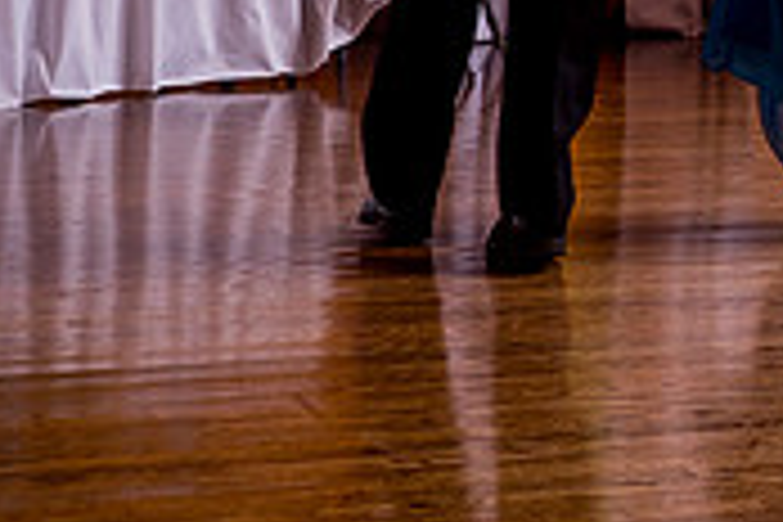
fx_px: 2762
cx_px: 1214
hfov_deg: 14.9
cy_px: -294
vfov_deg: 10.4
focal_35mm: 127
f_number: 5.6
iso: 200
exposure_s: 1/125
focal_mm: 28
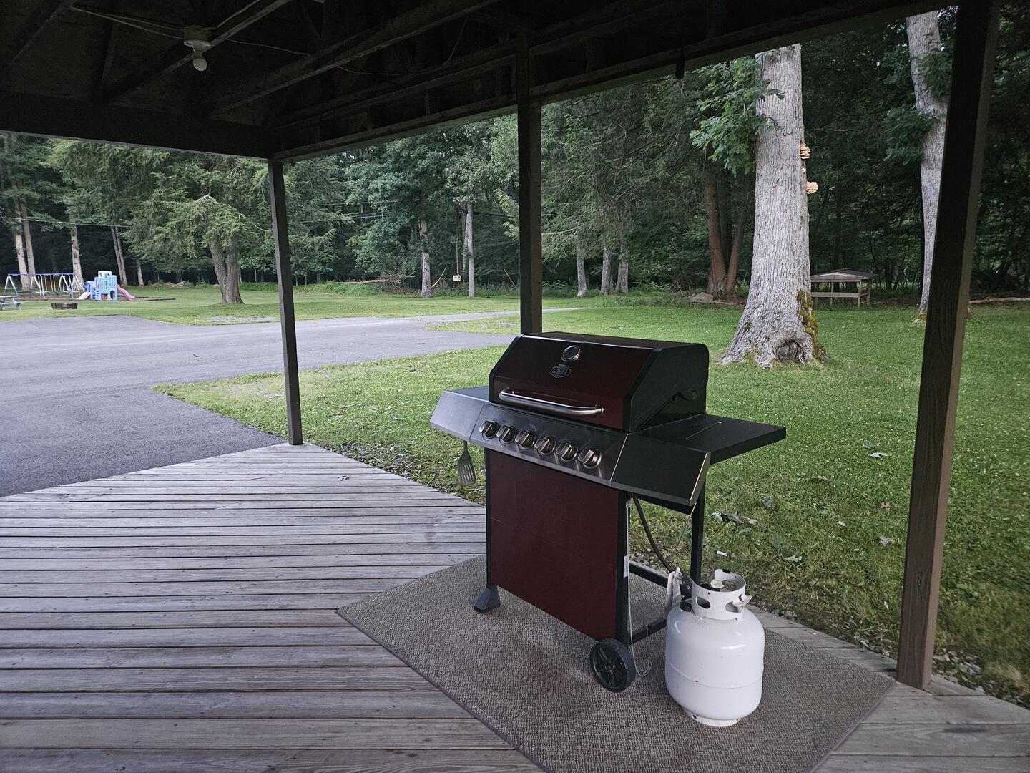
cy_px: 386
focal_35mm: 23
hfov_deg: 73.9
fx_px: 684
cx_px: 515
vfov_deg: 58.9
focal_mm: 5.4
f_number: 1.8
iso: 800
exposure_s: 1/24
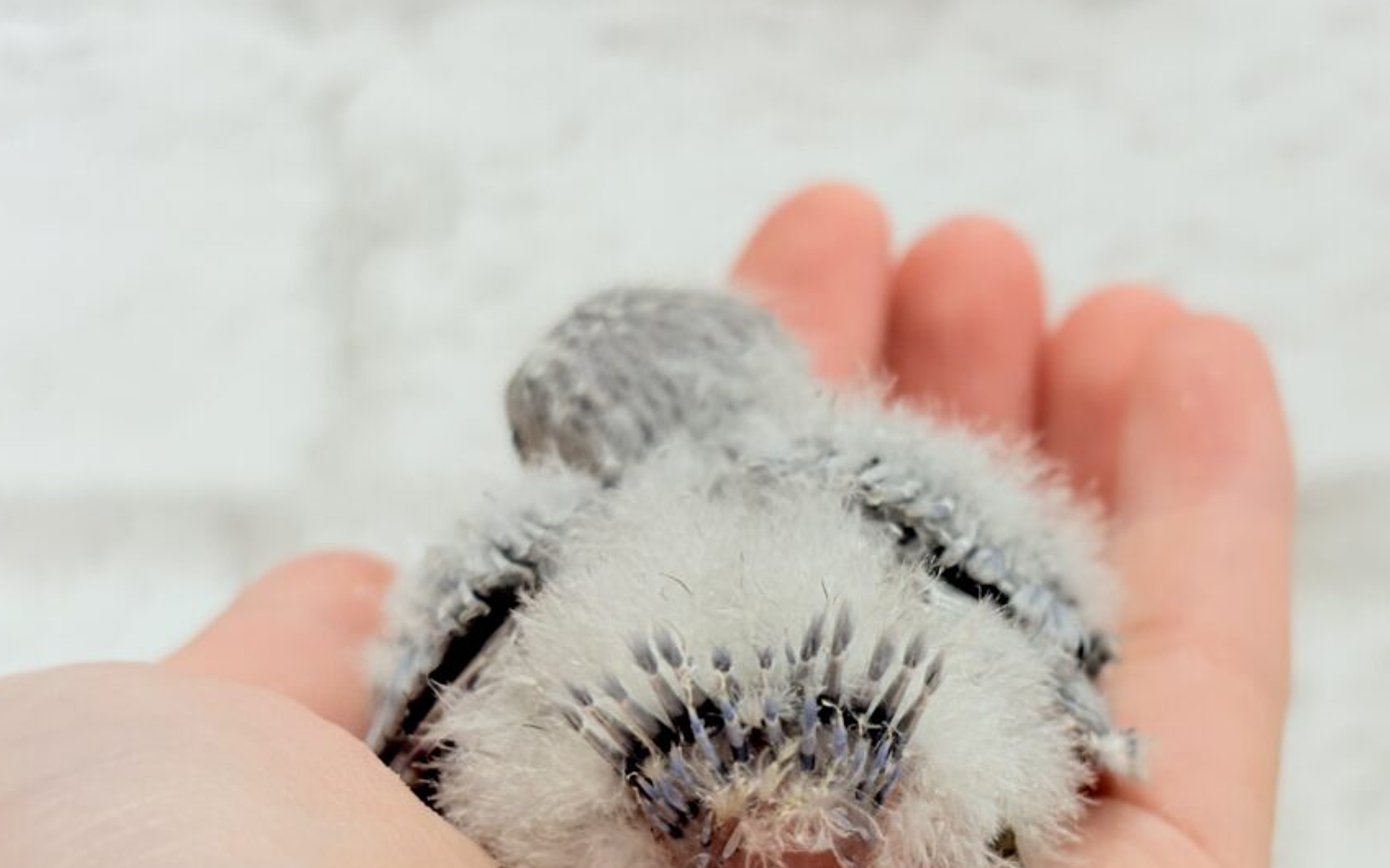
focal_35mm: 78
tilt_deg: -4.4
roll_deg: +2.7
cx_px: 939
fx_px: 2955
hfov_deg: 26.3
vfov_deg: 16.7
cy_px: 624
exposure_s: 1/100
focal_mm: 5.96
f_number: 1.6
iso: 64
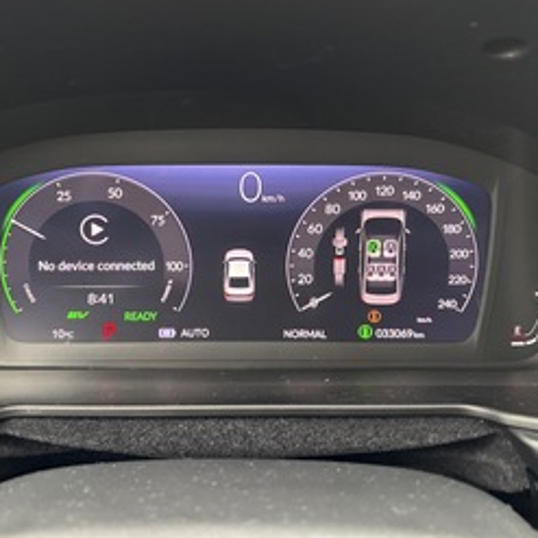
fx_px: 686
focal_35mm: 39
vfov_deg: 42.7
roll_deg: -2.8
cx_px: 242
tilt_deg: -17.4
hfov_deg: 42.8
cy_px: 225
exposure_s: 1/60
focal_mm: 5.96
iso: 500
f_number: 1.6
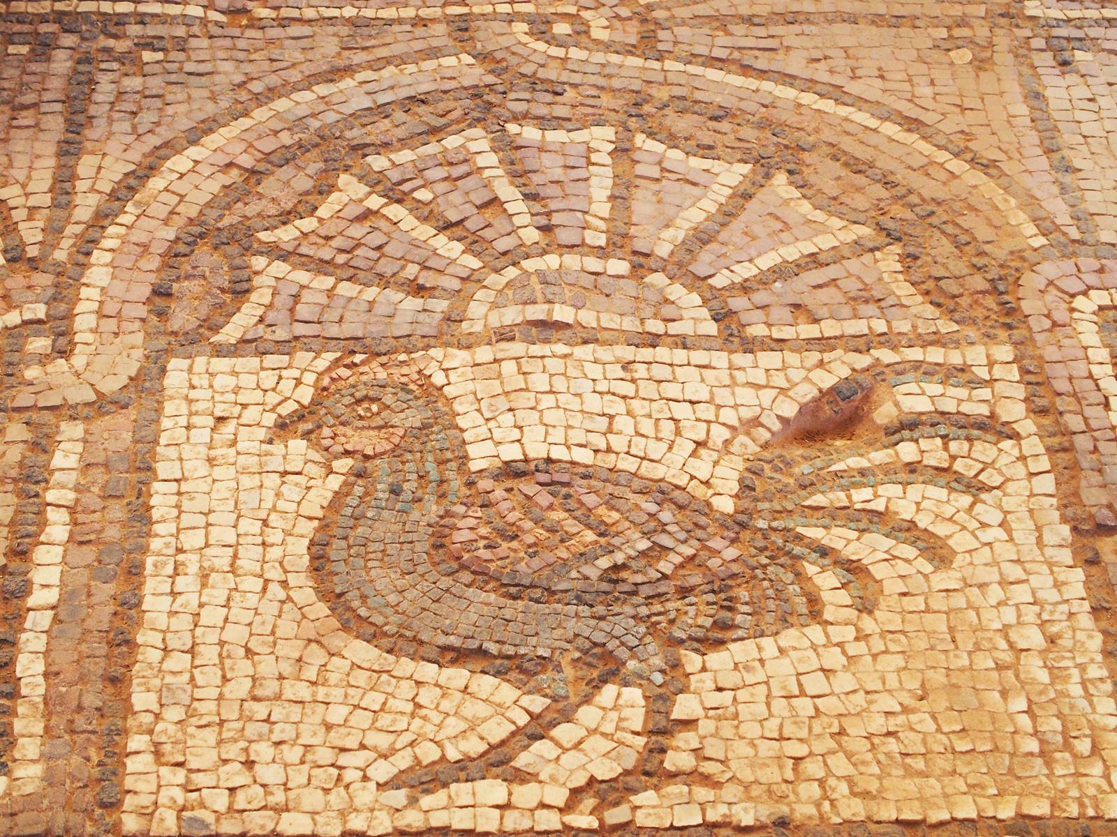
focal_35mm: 76
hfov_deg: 25.7
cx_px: 558
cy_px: 418
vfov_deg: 19.4
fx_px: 2452
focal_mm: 16.1
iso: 125
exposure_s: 1/160
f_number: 2.8
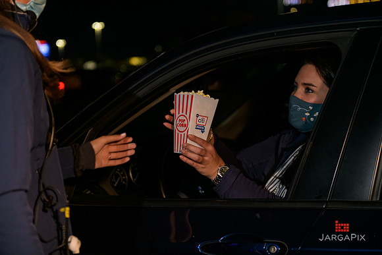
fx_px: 743
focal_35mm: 70
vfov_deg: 19.5
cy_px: 128
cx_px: 191
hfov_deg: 28.8
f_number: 3.2
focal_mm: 70
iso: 1600
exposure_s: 1/125
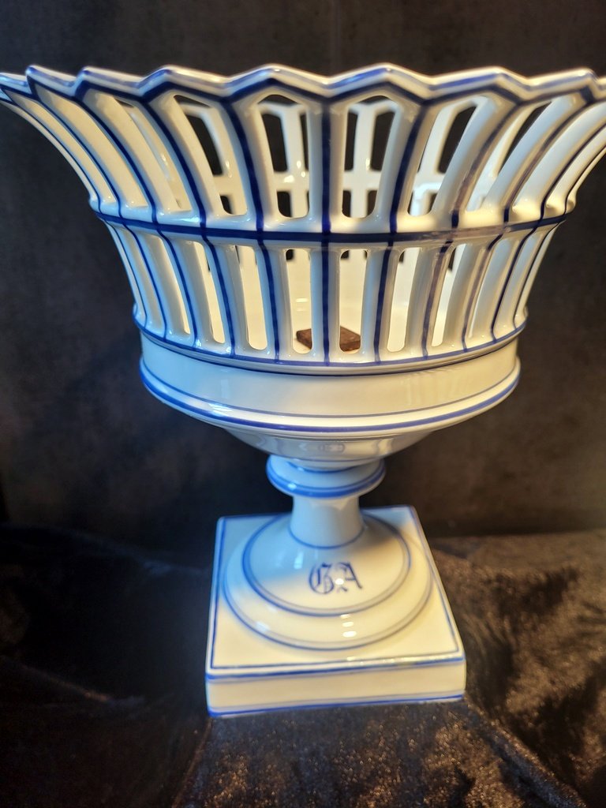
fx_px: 607
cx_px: 303
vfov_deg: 67.3
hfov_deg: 53.1
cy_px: 404
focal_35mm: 26
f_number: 1.8
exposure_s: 1/100
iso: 80
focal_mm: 5.4
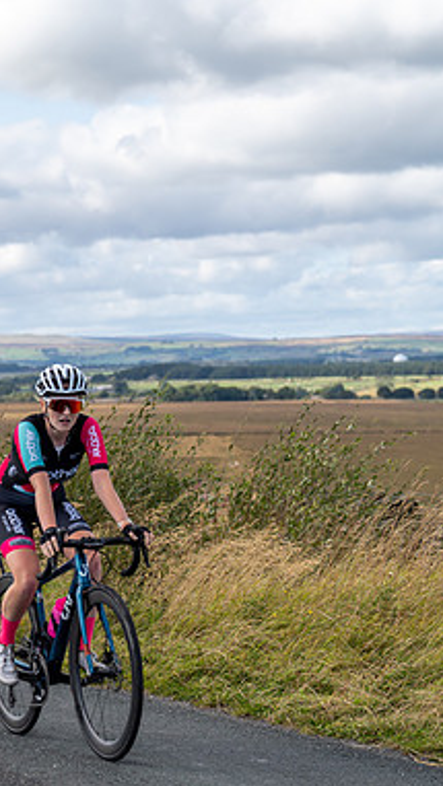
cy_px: 361
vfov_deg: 17.7
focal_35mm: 121
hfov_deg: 9.8
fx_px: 2526
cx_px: -163
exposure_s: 1/800
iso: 100
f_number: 4
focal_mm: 70
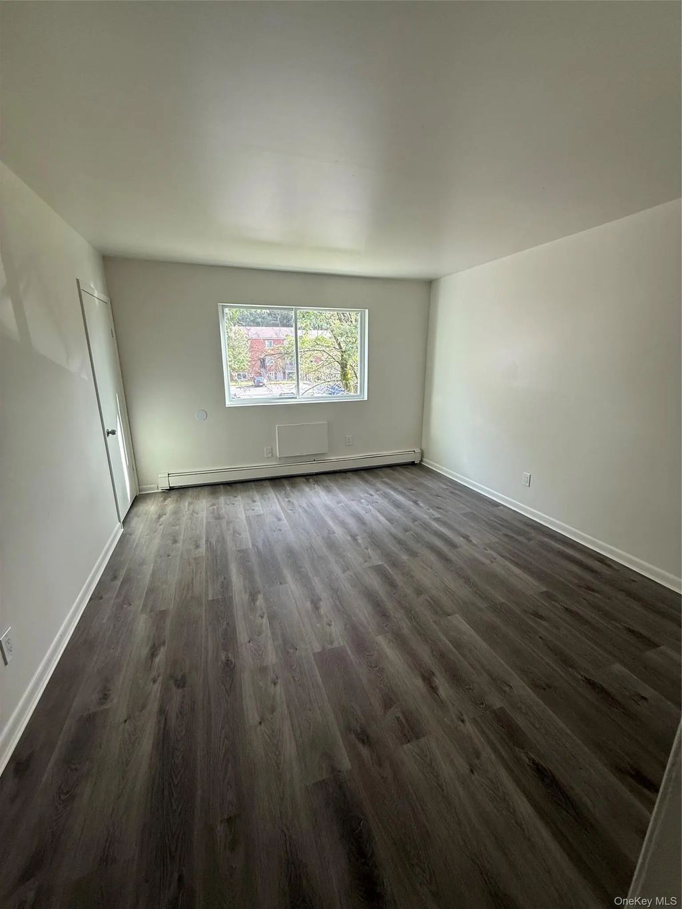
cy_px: 454
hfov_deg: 85.7
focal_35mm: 14
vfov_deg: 102.1
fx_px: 368
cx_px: 341
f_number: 2.2
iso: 100
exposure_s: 1/99
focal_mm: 2.22
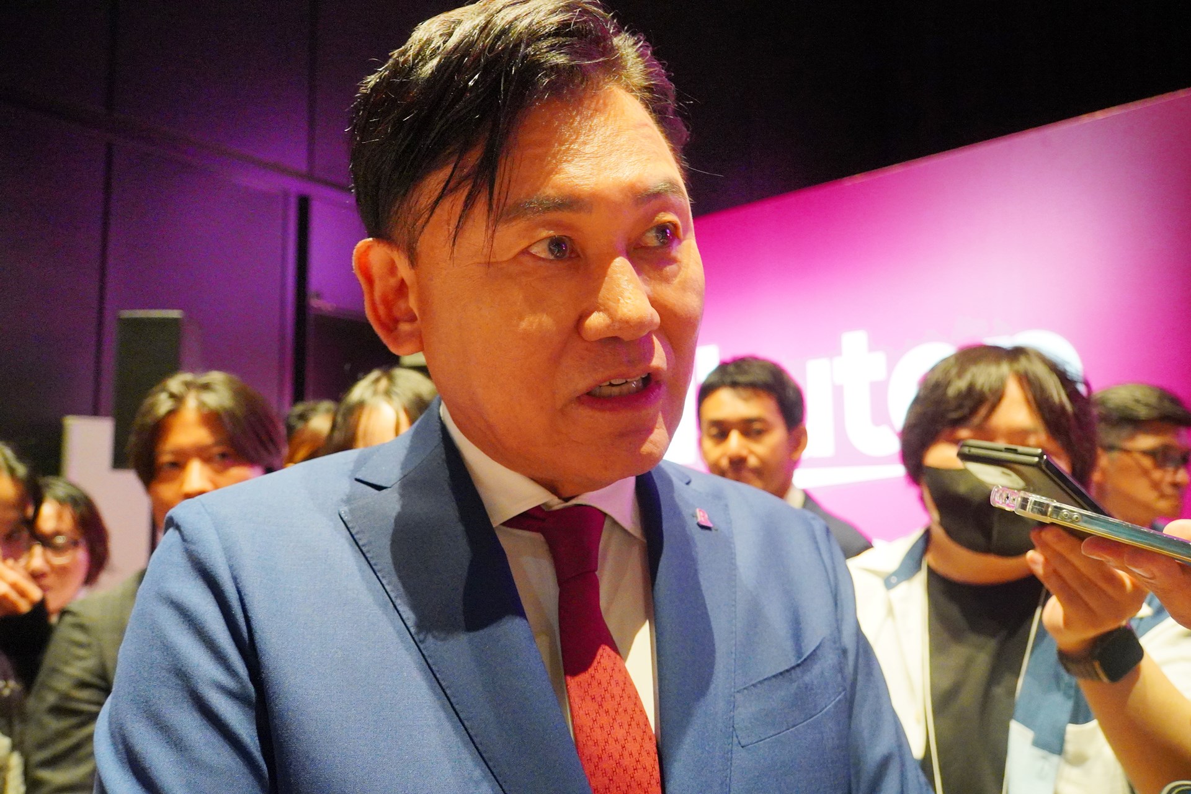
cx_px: 596
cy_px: 397
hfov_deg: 67.4
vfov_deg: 47.9
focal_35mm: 27
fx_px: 893
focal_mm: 18
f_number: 3.5
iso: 3200
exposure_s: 1/100
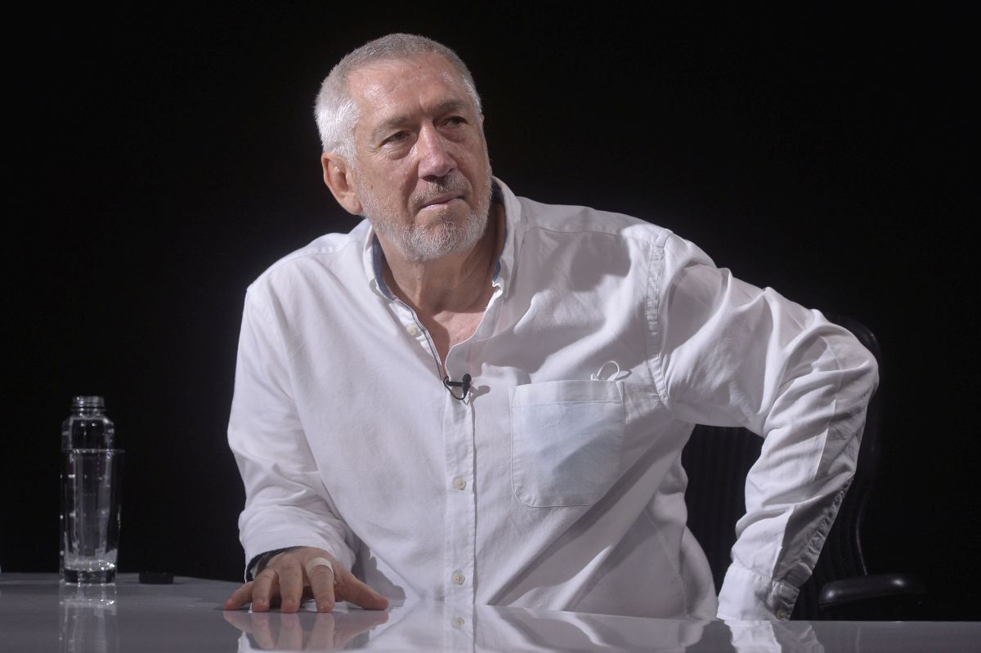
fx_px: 2778
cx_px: 490
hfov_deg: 20.0
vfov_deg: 13.4
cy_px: 326
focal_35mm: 102
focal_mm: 102
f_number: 4.5
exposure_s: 1/320
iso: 1000
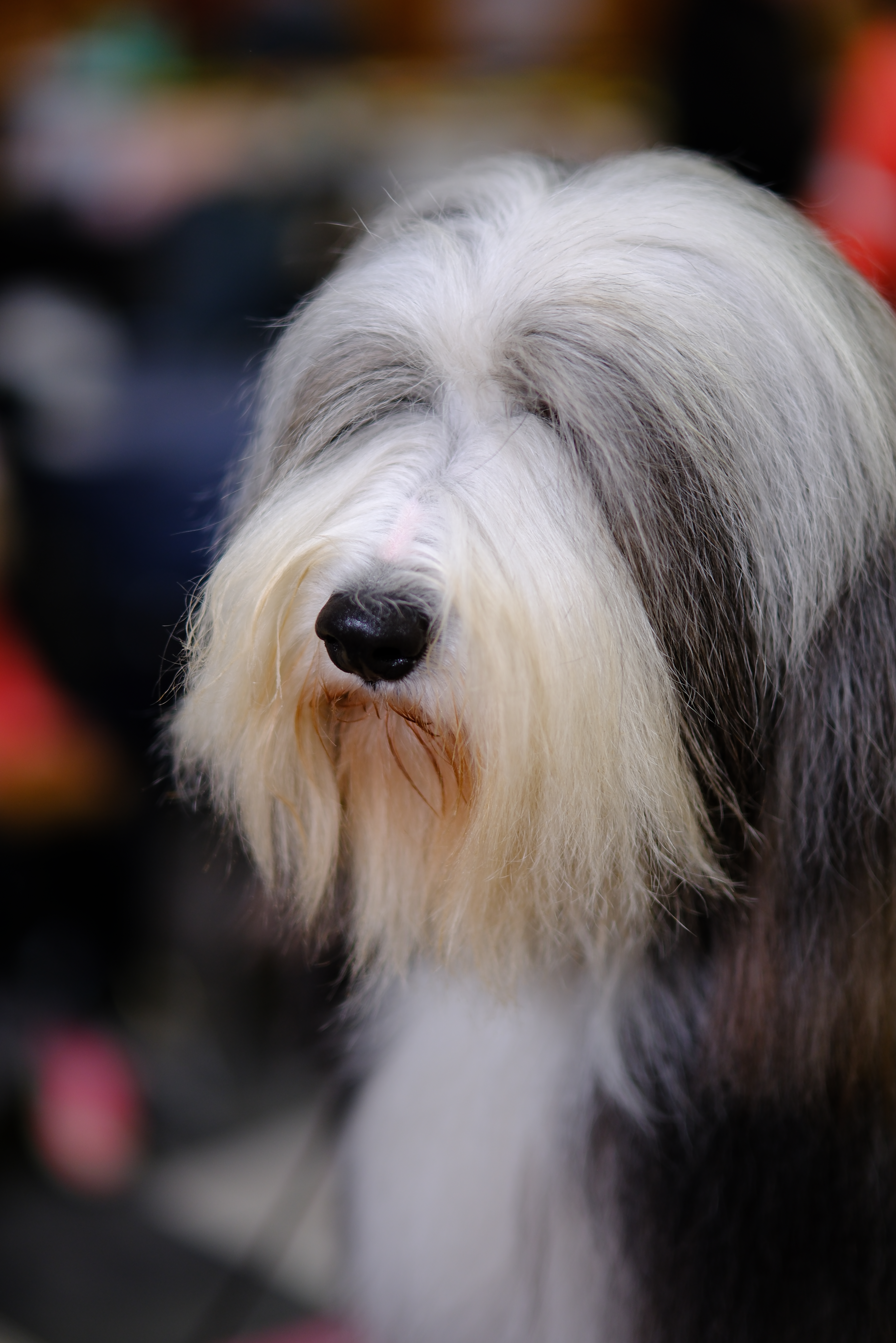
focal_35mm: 75
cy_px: 672
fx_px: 2800
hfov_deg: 18.2
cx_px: 448
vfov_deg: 27.0
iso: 125
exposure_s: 1/300
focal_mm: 50
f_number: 1
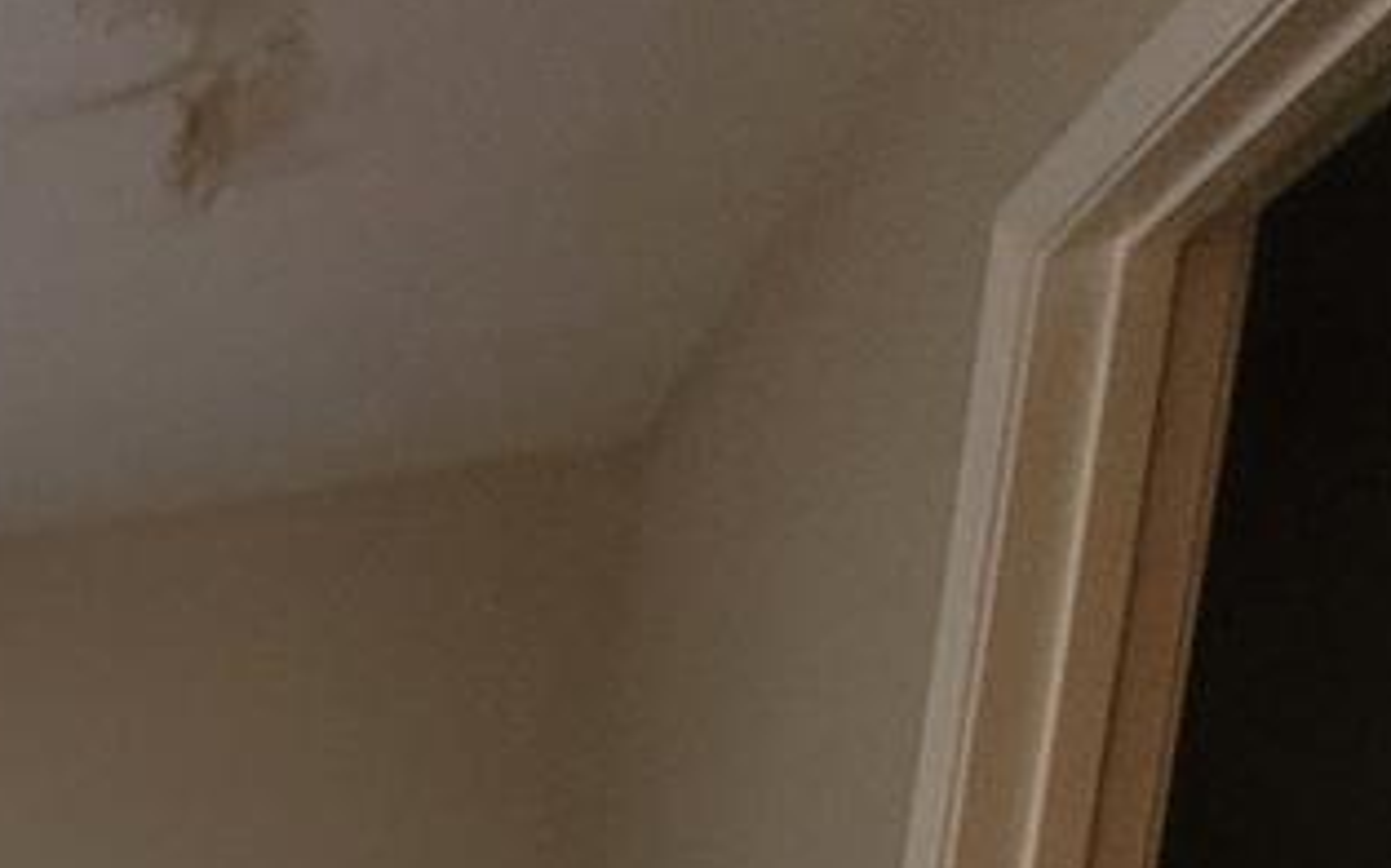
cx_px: -704
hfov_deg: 28.4
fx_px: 1705
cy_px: 1391
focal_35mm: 45
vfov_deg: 22.2
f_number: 2.2
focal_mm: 1.74
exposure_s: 1/30
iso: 320
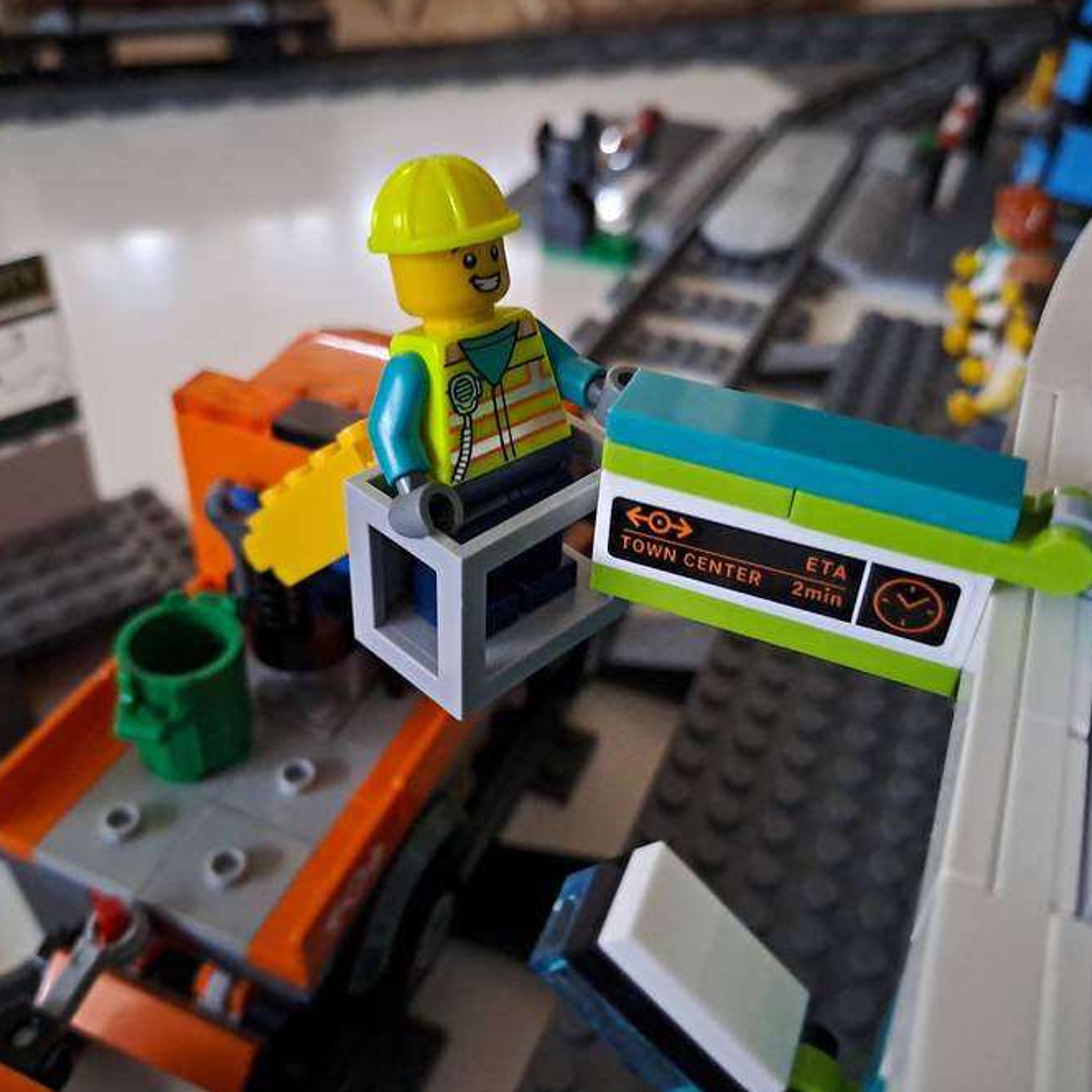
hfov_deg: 54.0
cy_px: 539
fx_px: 1071
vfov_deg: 54.0
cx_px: 514
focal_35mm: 30
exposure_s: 1/20
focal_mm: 4.65
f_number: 1.8
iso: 500
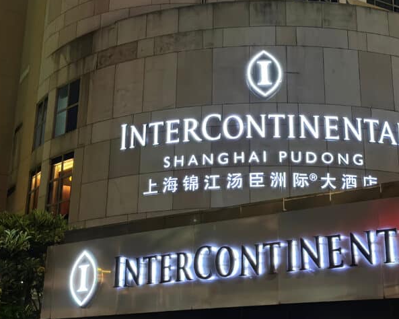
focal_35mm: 59
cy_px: 133
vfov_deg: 25.8
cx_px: 249
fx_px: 696
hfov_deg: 31.8
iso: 640
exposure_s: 1/25
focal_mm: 6.8
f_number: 1.8
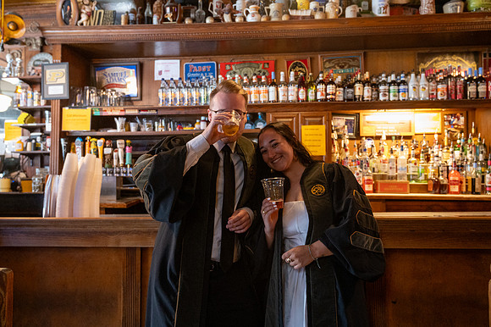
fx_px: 382
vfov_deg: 46.3
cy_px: 164
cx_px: 246
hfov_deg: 65.4
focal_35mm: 28
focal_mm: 27
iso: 6400
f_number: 4
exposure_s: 1/60
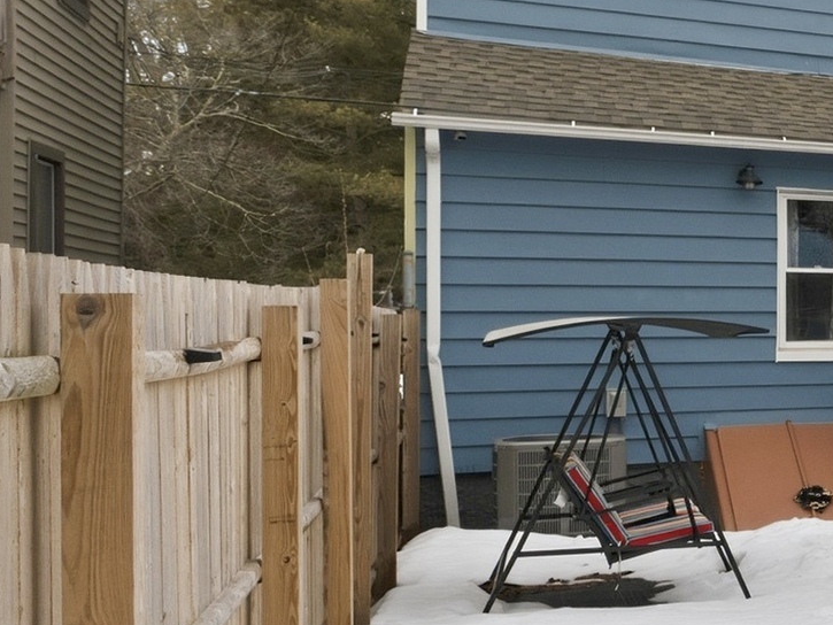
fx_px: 1372
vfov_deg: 25.7
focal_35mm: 57
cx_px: 1487
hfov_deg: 21.8
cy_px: 329
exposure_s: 1/400
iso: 200
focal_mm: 14
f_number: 8
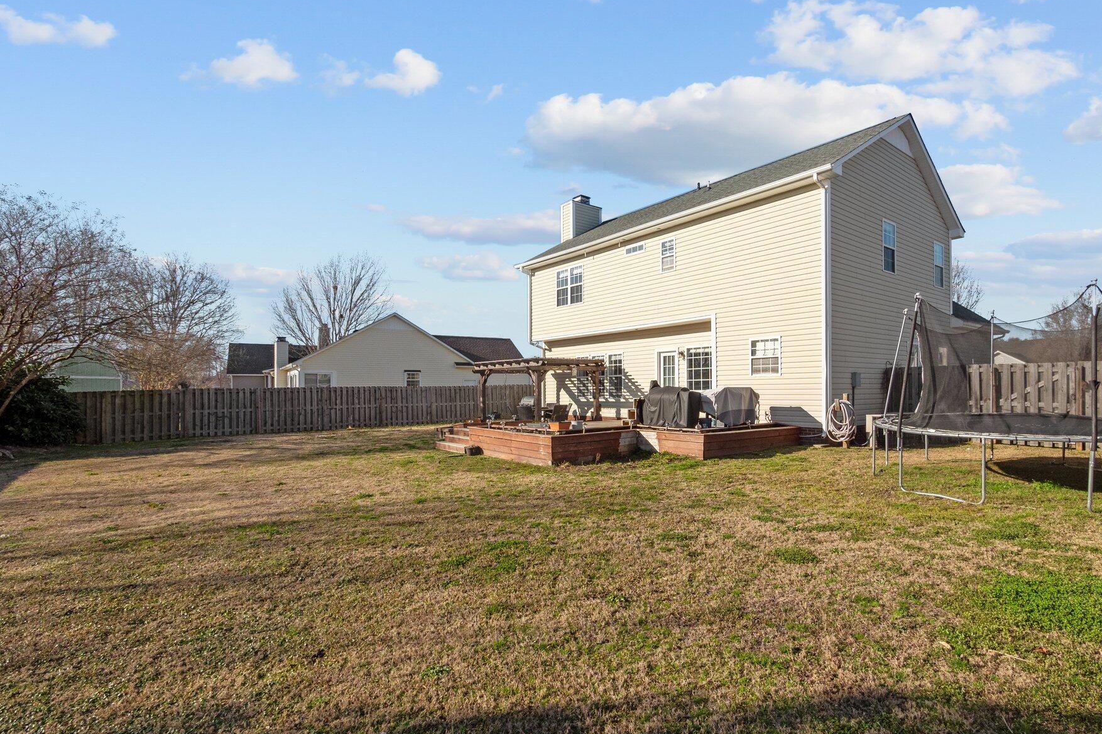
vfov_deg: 70.1
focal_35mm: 17
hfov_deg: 93.0
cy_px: 318
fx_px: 520
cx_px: 603
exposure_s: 1/1250
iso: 200
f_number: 5.6
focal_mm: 7
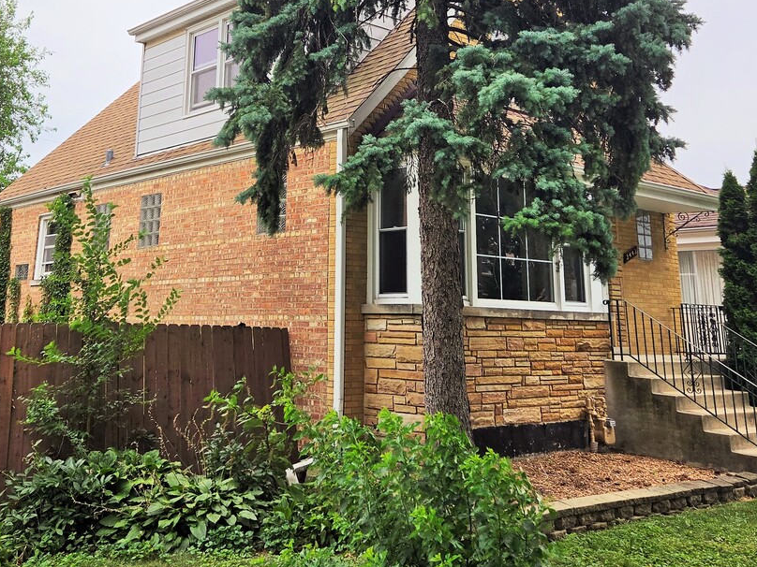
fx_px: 897
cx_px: 323
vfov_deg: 34.0
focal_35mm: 41
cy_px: 104
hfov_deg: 45.6
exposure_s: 1/3211
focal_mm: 5.4
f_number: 1.8
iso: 80
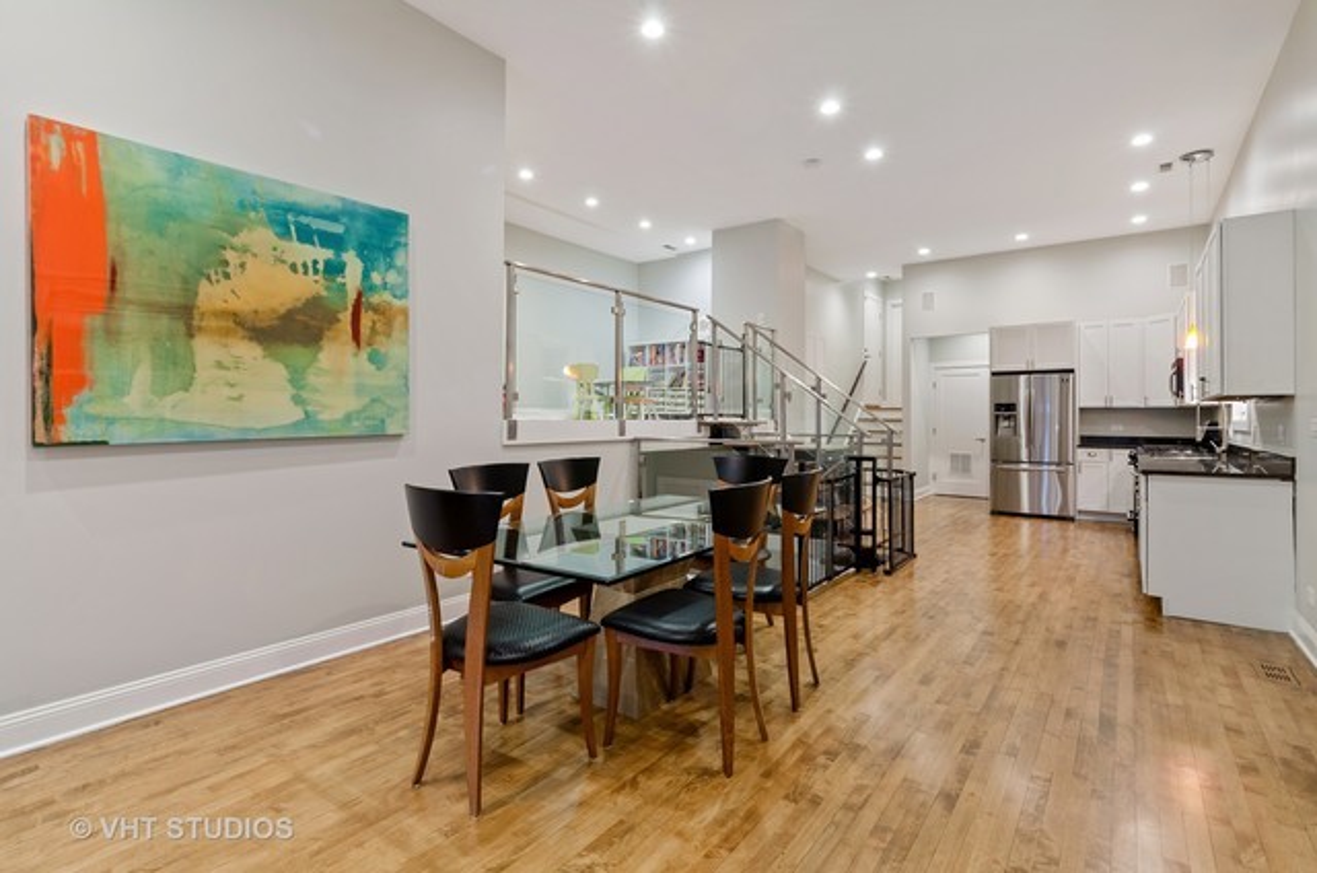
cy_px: 436
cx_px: 658
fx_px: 602
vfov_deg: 71.8
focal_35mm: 16
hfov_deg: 95.1
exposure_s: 2
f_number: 11
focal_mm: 11
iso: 200
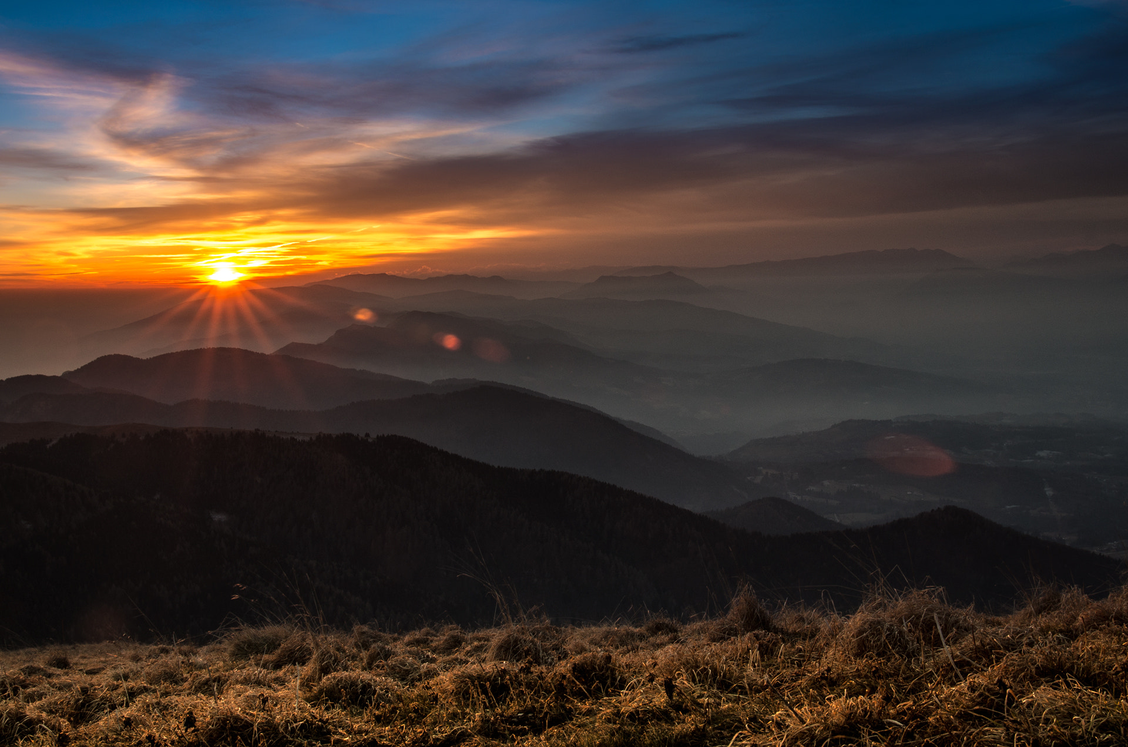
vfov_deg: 34.1
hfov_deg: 49.6
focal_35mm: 39
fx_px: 1220
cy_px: 374
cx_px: 564
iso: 100
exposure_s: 1/10
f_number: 14
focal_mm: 26
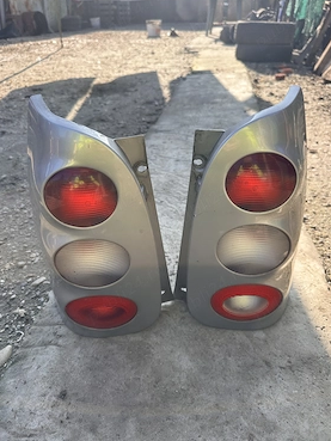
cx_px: 167
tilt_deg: -30.7
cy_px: 221
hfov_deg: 53.1
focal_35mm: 26
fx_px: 331
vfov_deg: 67.3
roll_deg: +1.5
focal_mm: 6.86
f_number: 1.78
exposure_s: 1/1357
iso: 80
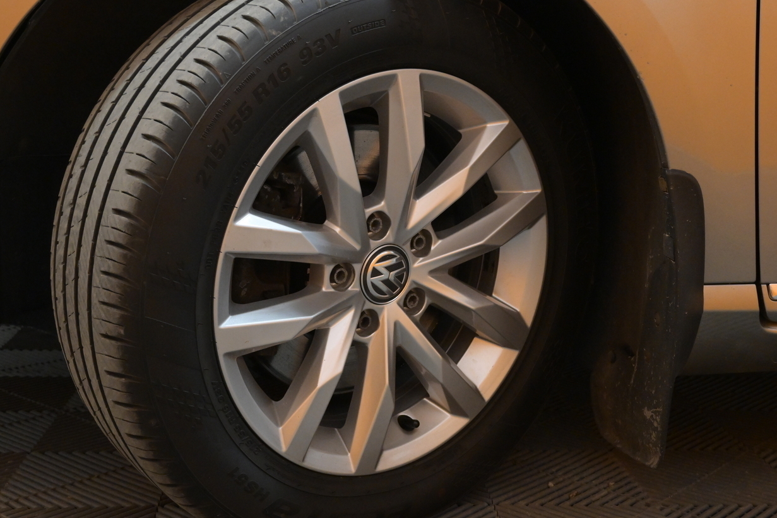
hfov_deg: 39.3
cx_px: 352
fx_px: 1086
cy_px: 261
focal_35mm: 50
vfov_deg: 26.8
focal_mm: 25.5
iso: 2500
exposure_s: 1/100
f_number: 5
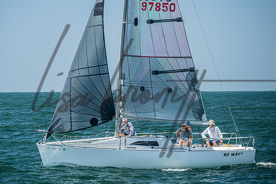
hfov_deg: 8.2
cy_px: 86
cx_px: 116
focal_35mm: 250
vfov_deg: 5.5
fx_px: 1919
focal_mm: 200
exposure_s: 1/400
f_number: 6.3
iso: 320
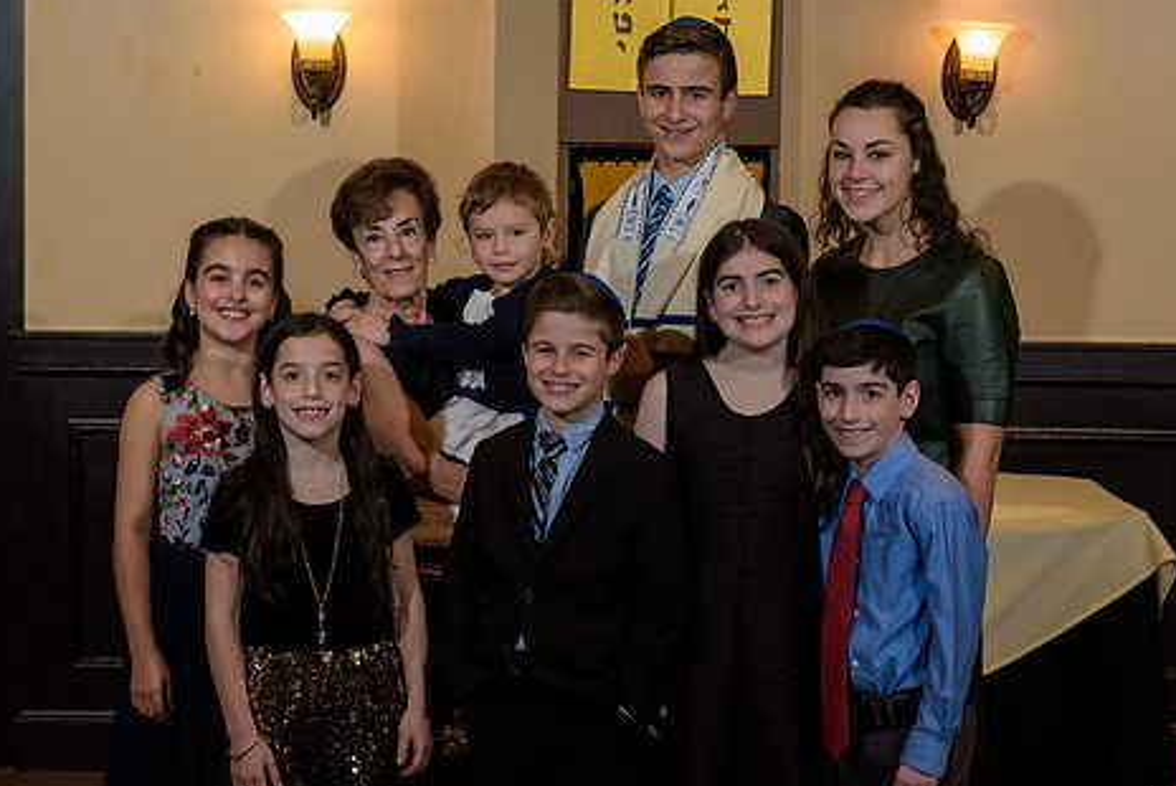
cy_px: 349
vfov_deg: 16.5
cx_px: 641
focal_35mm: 83
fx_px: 2713
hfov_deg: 24.4
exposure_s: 1/125
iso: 1000
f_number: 5
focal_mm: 62
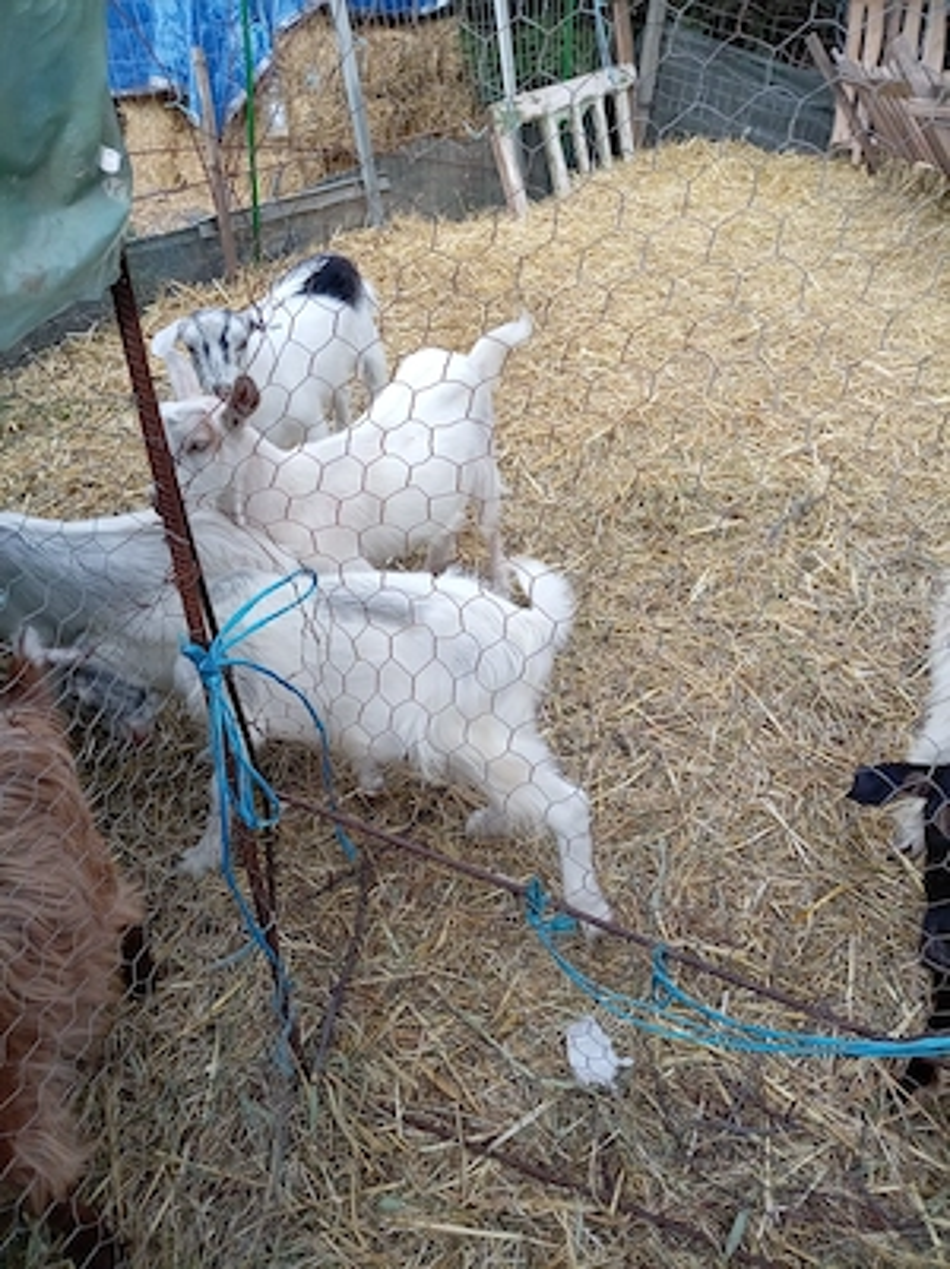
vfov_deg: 69.4
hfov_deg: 54.8
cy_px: 634
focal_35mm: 25
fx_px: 916
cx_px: 475
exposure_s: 1/269
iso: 100
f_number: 1.8
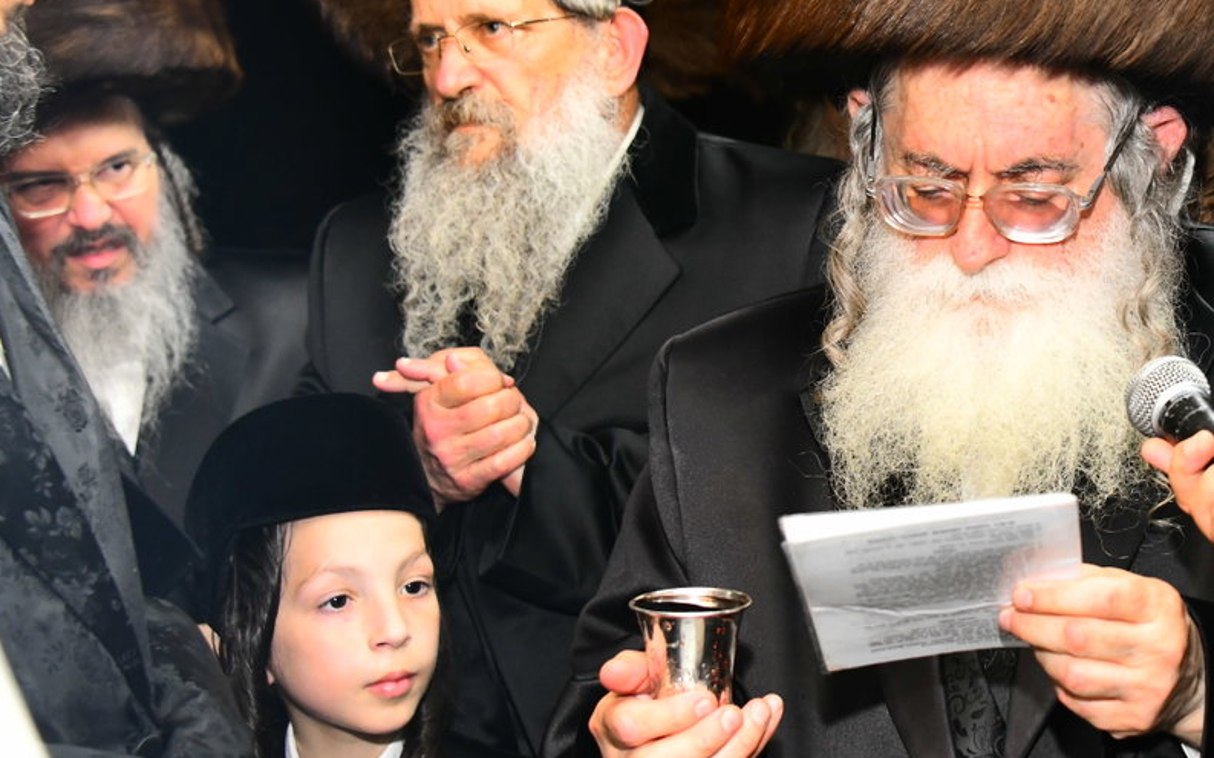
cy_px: 275
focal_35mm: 90
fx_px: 2977
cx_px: 987
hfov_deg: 22.7
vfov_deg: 14.5
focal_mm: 50
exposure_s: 1/125
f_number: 5.6
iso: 2000
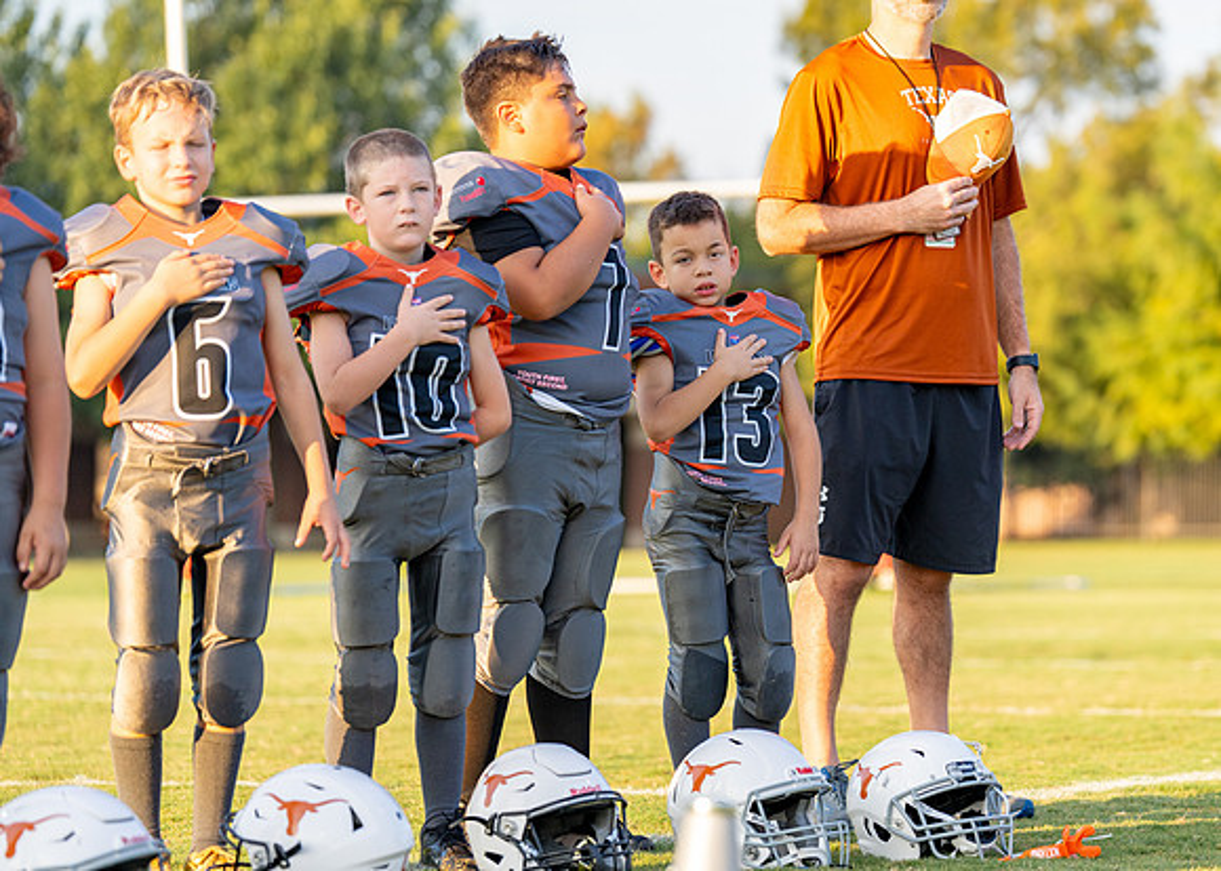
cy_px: 421
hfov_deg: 13.7
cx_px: 749
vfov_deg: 9.8
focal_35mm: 147
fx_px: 5085
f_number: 2.8
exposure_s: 1/1600
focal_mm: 121
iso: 400
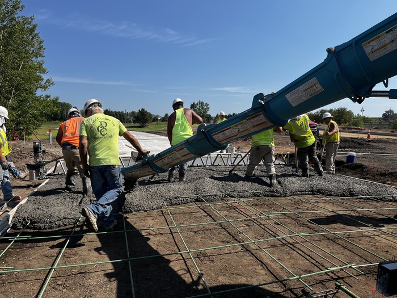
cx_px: 198
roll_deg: +0.7
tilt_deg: -7.2
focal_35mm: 26
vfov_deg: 53.1
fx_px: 298
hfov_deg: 67.3
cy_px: 149
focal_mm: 5.1
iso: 50
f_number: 1.6
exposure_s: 1/3521
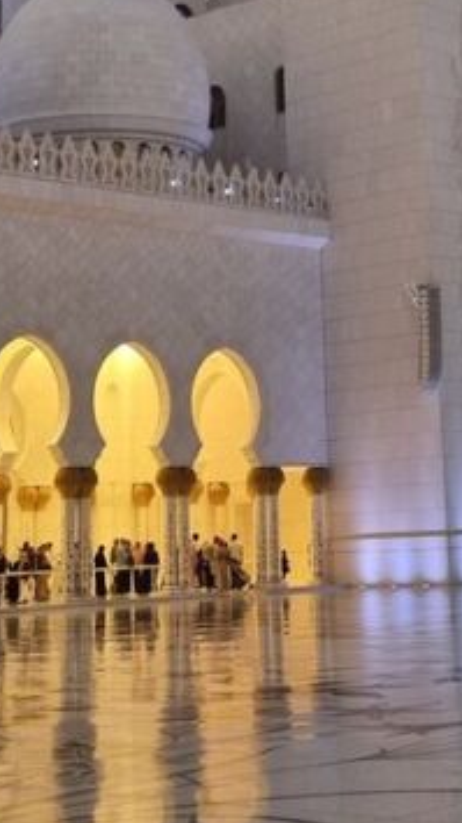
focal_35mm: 82
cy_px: 5
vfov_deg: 24.7
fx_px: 1787
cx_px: 337
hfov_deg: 14.7
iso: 160
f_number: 1.8
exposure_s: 1/100
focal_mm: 5.4
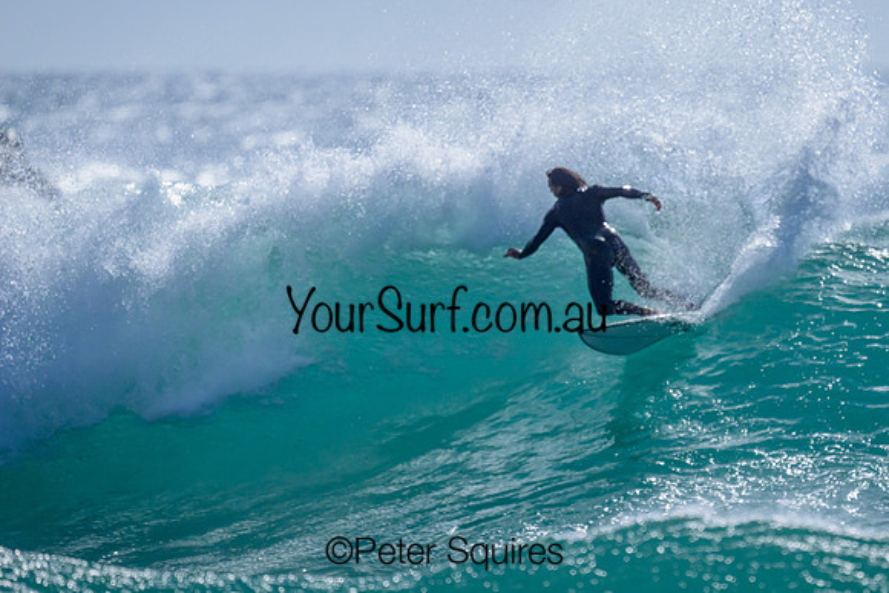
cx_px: 590
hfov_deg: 1.9
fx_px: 26340
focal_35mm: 1066
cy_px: 285
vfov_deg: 1.3
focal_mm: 800
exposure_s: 1/2000
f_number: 6.3
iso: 1600
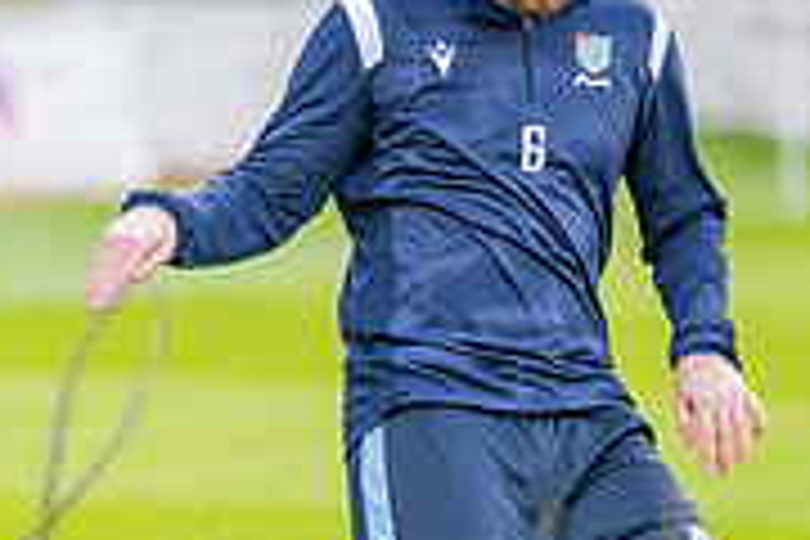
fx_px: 9764
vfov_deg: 3.2
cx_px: 382
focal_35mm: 434
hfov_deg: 4.8
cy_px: 542
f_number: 1.8
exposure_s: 1/2000
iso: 360
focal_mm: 135
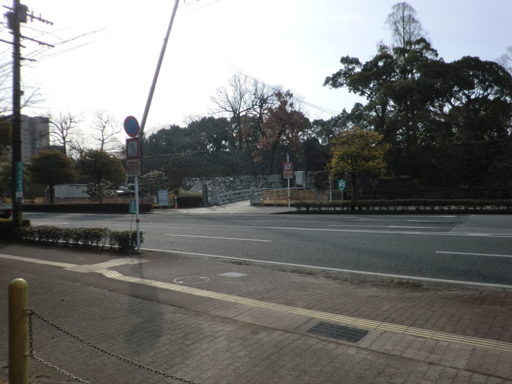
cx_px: 256
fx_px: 385
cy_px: 192
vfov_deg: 53.1
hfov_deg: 67.3
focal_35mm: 26
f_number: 7.9
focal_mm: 4.7
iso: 50
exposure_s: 1/160
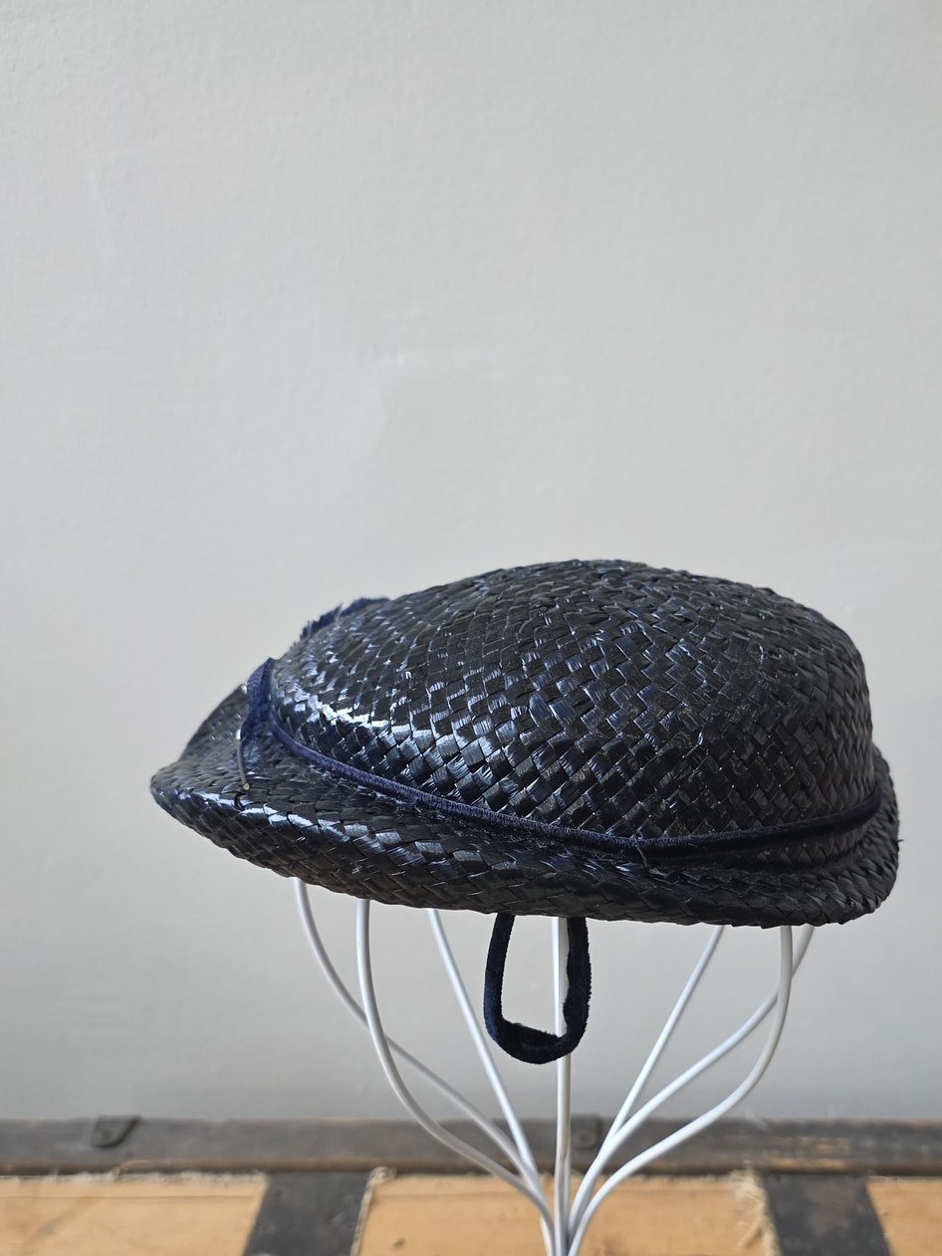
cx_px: 556
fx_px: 1270
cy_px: 819
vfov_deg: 51.8
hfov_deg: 40.5
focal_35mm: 35
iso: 125
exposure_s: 1/120
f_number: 1.7
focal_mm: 6.3
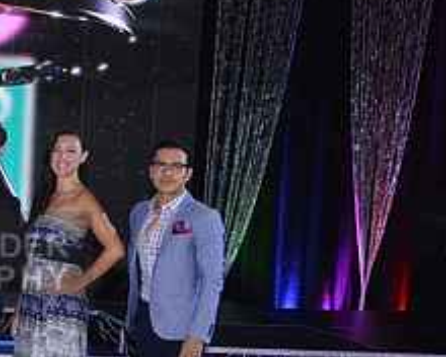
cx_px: -128
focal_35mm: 94
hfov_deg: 18.9
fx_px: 1241
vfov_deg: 16.3
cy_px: 265
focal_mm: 38
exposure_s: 1/250
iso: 2000
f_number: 5
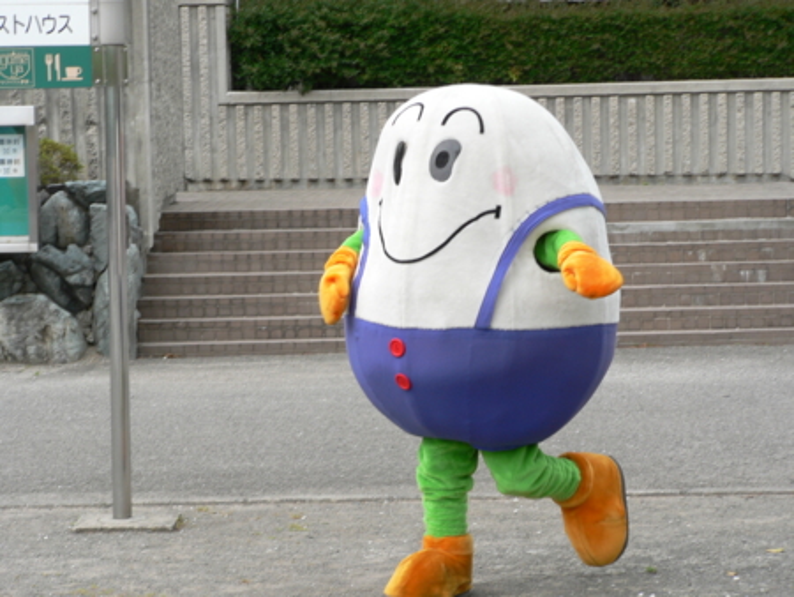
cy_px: 298
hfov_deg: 18.0
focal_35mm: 109
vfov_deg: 13.6
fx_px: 2502
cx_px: 397
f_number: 4
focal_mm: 18.2
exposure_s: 1/200
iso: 80
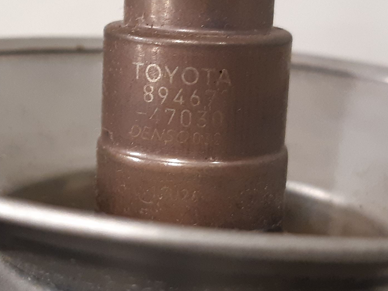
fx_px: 426
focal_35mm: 38
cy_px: 145
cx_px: 138
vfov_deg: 37.7
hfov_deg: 48.4
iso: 250
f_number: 1.7
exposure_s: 1/50
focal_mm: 3.93
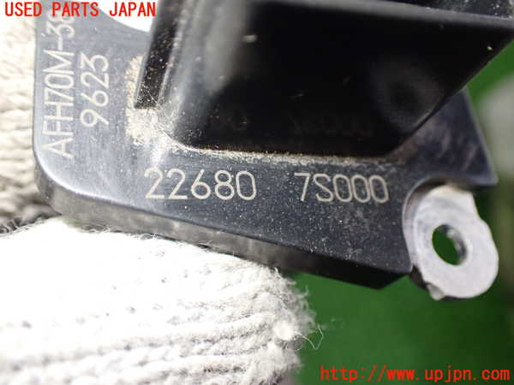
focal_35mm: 38
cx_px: 257
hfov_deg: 49.0
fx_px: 564
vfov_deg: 37.7
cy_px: 192
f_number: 2.7
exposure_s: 1/80
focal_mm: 6.83
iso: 800
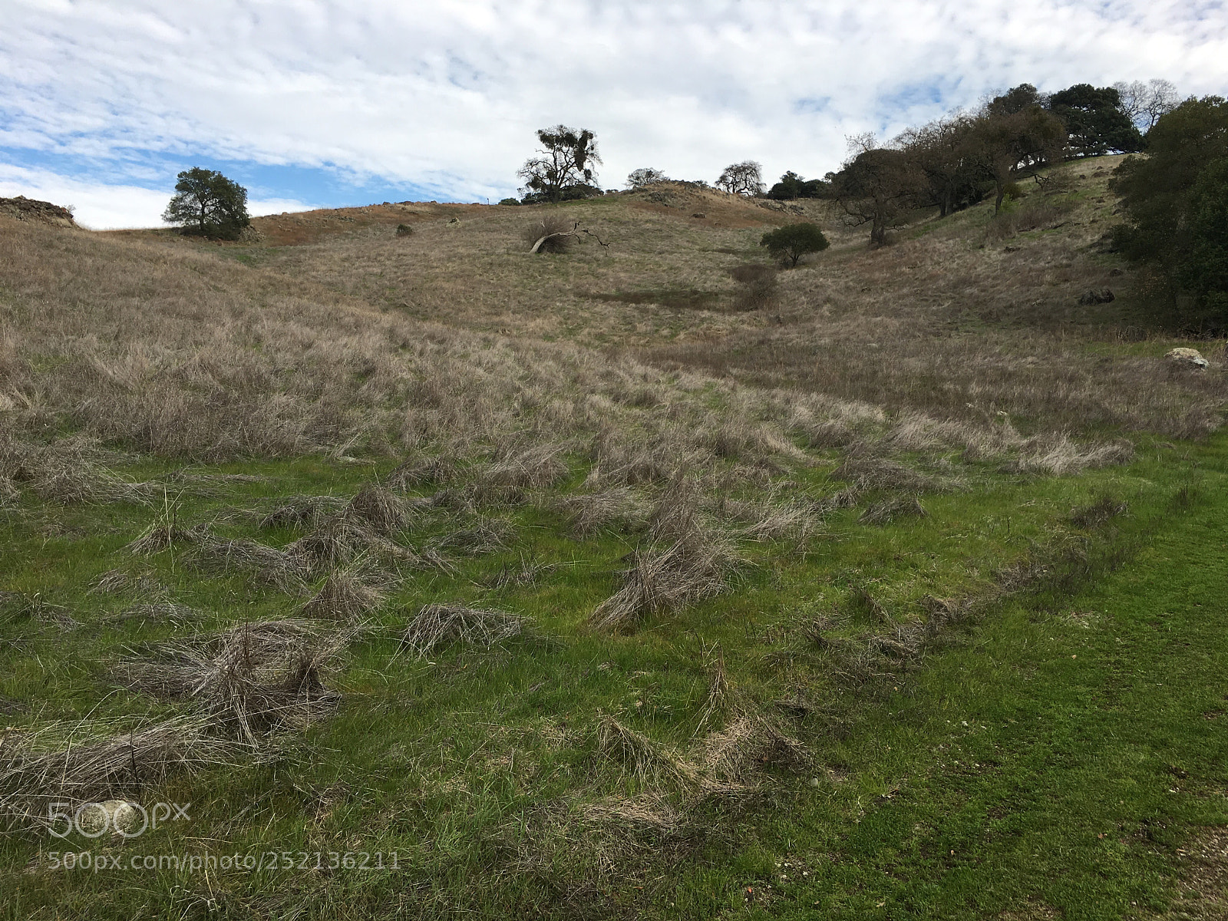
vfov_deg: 48.2
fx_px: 1029
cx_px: 614
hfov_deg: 61.7
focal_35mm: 29
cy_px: 460
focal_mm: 4.15
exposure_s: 1/545
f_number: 2.2
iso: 25
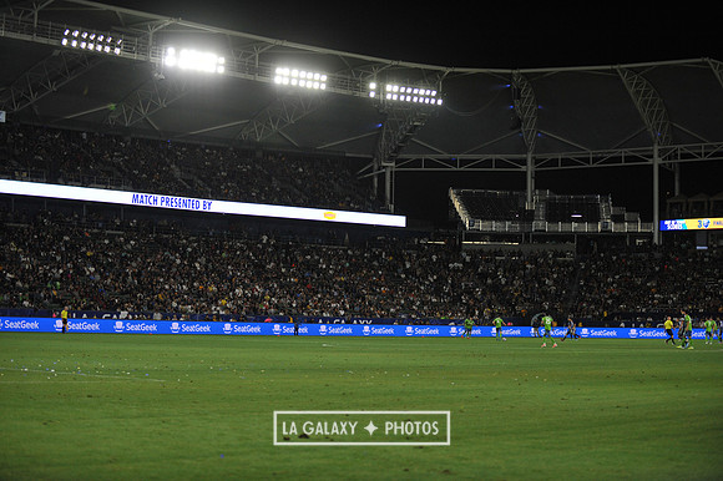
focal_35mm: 70
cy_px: 240
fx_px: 1405
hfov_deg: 28.9
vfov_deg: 19.4
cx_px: 362
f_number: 2.8
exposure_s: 1/1600
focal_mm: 70
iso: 1600
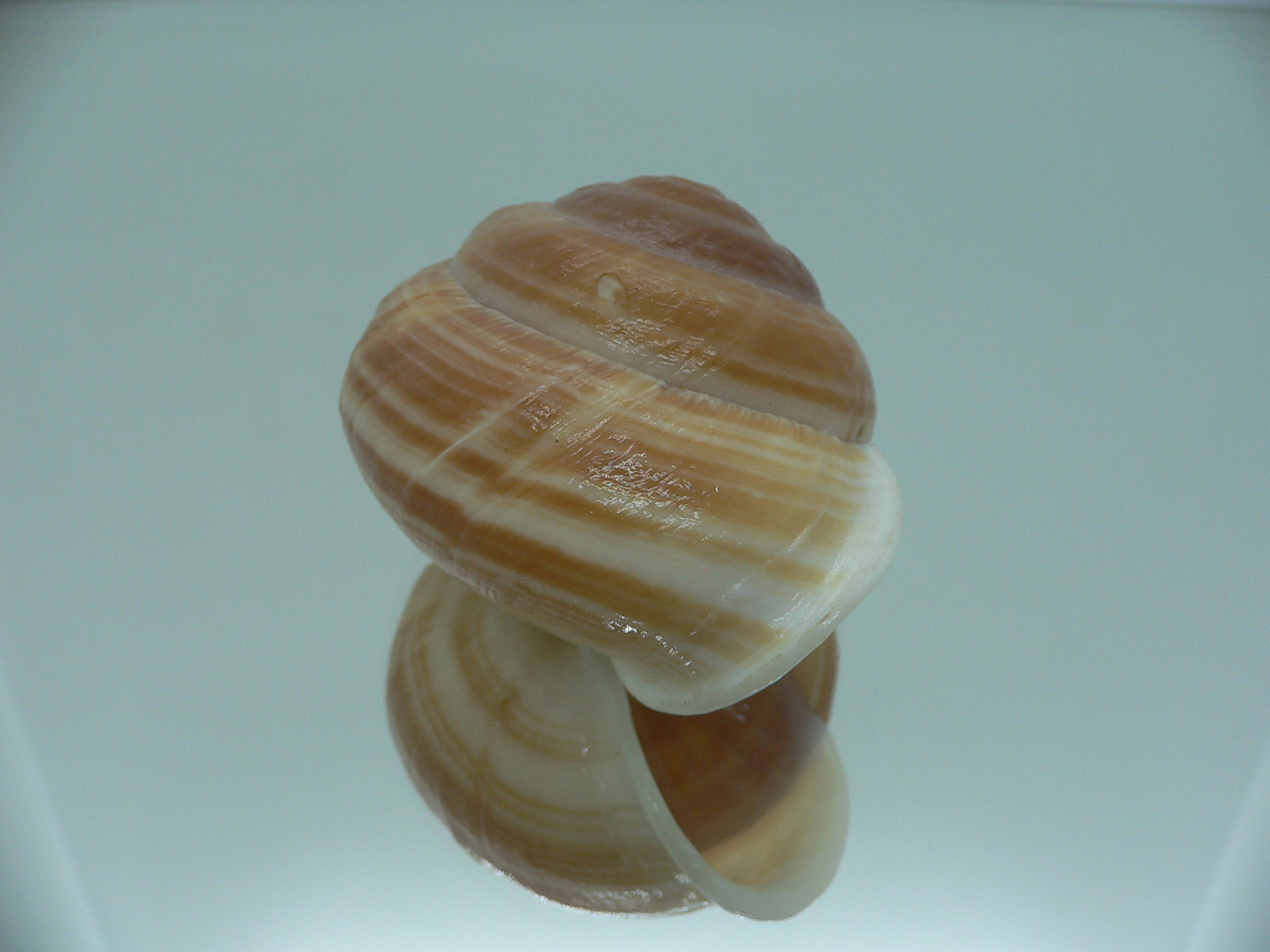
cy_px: 476
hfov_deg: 52.6
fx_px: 1284
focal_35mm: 35
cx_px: 635
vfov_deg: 40.7
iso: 80
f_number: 2.8
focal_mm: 4.6
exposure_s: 1/60
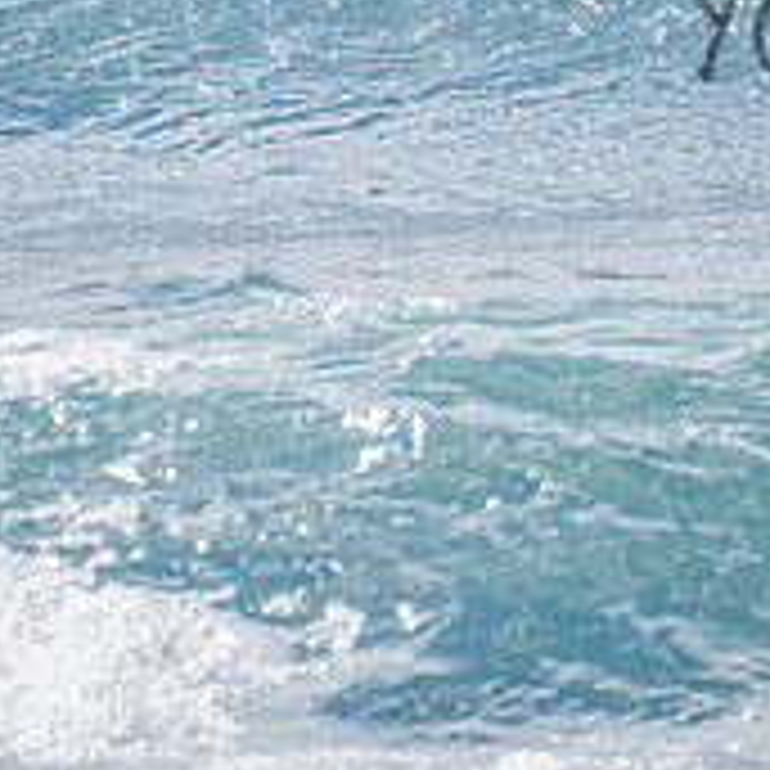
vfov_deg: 1.0
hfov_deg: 1.0
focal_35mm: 1760
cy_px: -225
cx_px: 1437
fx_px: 44293
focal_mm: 500
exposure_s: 1/2000
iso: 90
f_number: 5.6
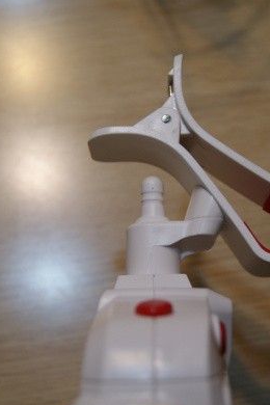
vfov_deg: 33.9
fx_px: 664
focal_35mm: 59
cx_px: 170
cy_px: 221
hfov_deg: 22.9
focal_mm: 24
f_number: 4
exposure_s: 1/40
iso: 250
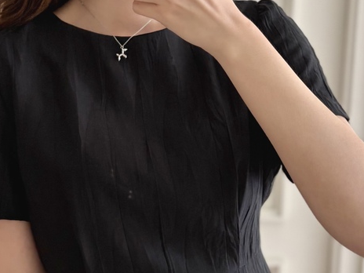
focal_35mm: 56
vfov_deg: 24.9
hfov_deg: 34.0
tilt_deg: -22.7
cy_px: 274
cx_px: 121
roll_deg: -1.1
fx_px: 589
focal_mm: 5.96
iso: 200
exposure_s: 1/60
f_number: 1.6
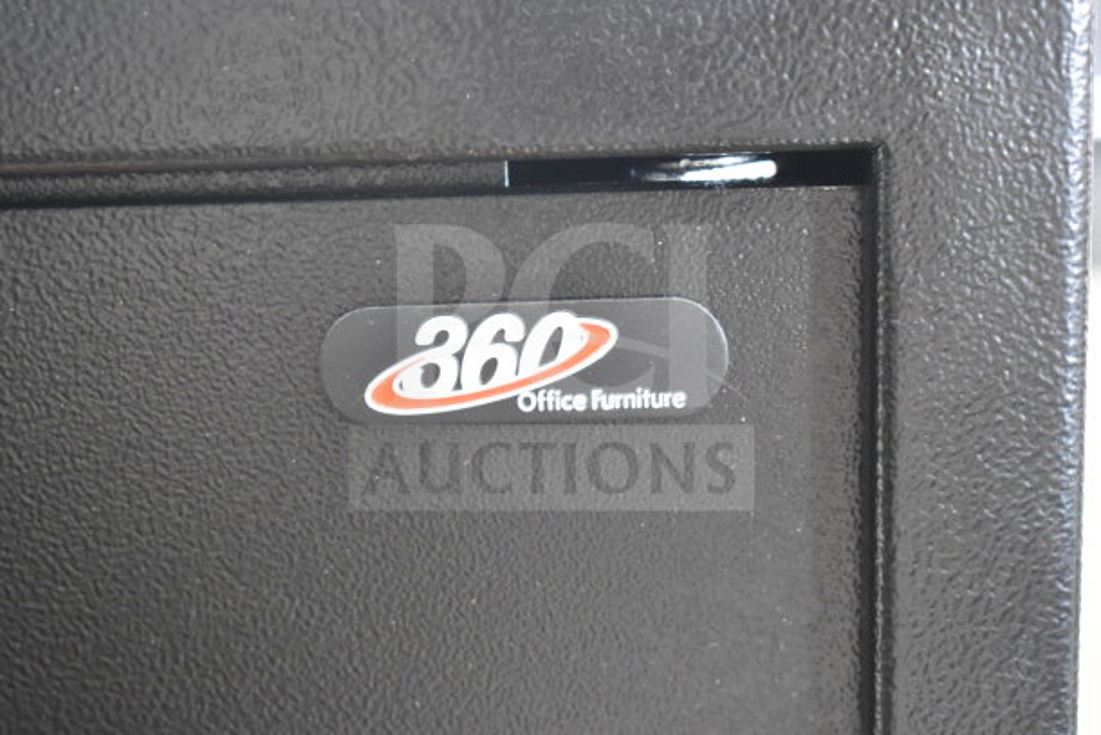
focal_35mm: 60
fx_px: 1835
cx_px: 550
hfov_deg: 33.4
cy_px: 368
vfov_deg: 22.6
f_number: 5
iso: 4500
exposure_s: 1/60
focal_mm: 40
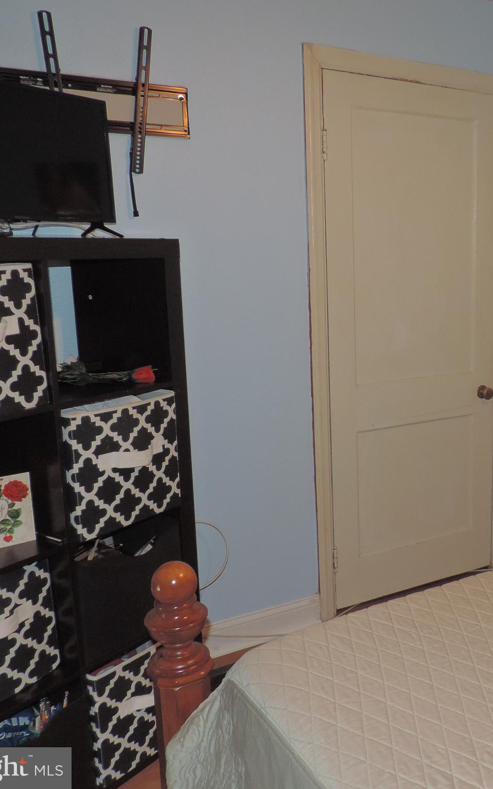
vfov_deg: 56.7
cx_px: 470
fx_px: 731
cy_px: 394
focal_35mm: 34
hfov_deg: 34.6
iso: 200
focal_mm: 4.3
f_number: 3
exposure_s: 1/30
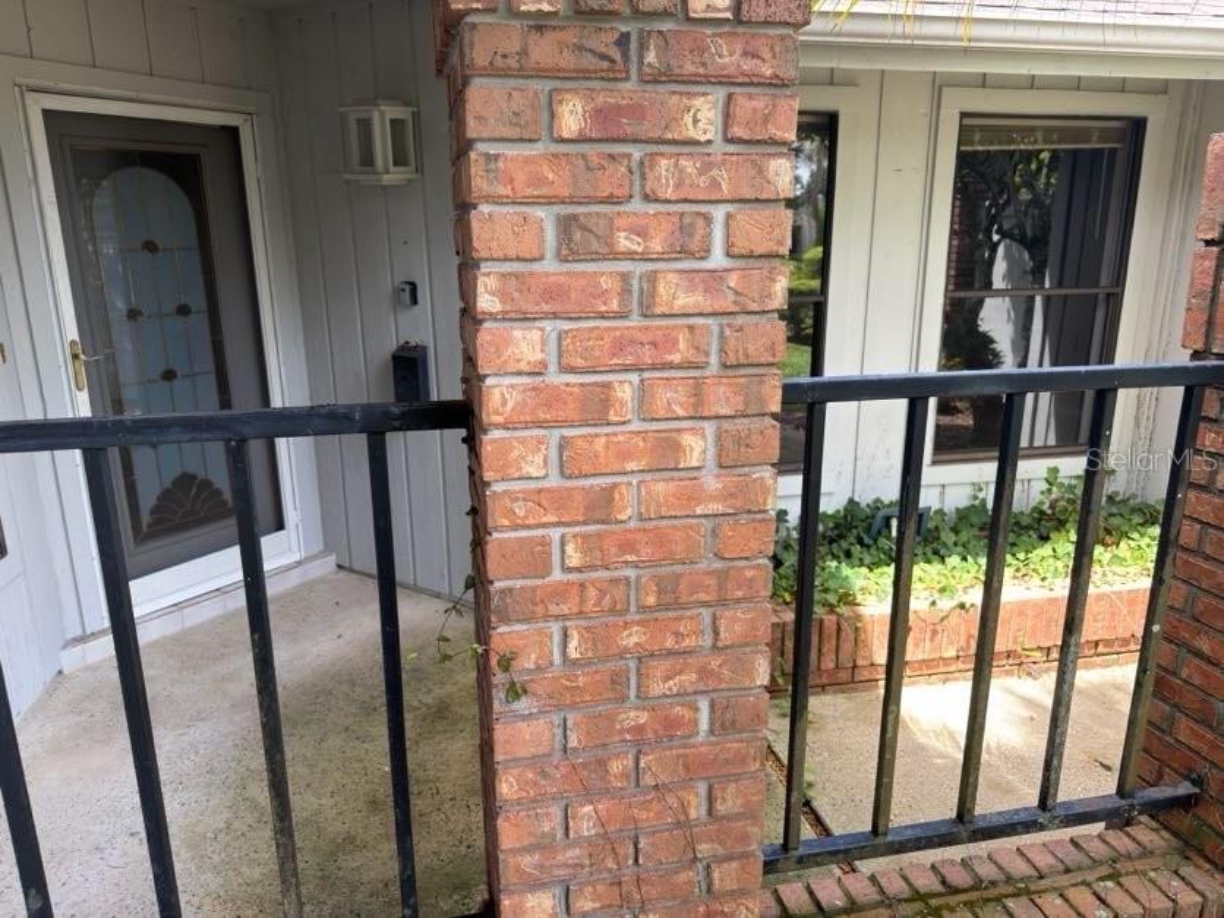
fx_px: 849
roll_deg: +0.6
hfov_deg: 71.6
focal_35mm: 24
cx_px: 612
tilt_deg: -14.8
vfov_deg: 56.8
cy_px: 459
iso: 64
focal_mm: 6.76
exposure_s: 1/207
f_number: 1.78
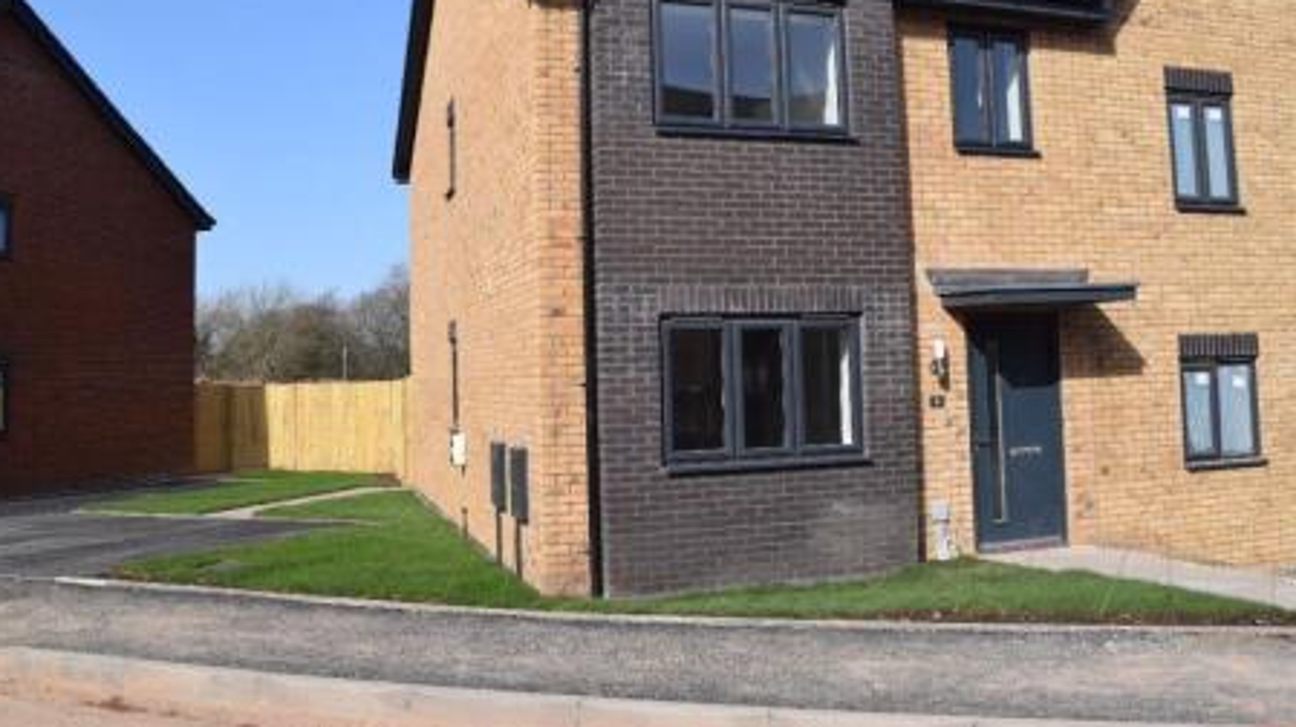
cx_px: 626
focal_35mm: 30
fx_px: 1030
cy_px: 281
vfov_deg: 38.7
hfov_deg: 64.3
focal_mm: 18
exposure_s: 1/400
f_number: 10
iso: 200
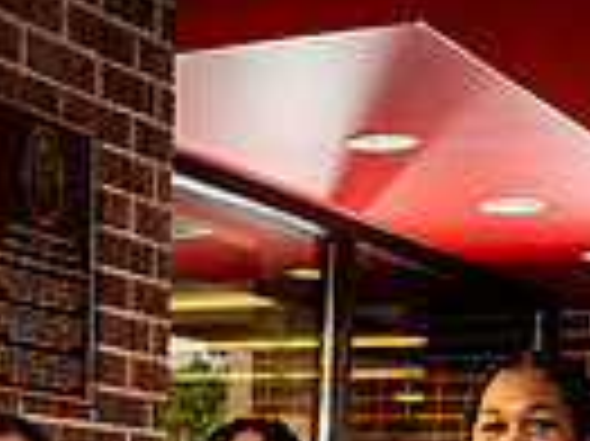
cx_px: 131
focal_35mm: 109
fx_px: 1856
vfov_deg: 11.5
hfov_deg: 17.9
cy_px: 1004
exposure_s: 1/250
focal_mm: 33
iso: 800
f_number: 6.3
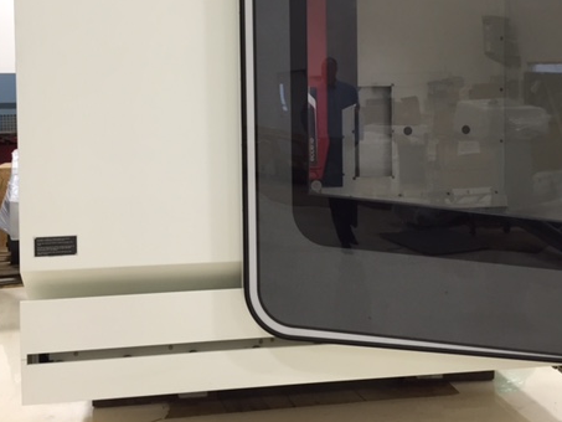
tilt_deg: -1.2
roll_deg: +0.6
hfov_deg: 45.8
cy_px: 134
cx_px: 280
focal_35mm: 41
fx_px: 666
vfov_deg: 34.8
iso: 100
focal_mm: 4.15
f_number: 2.2
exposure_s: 1/30
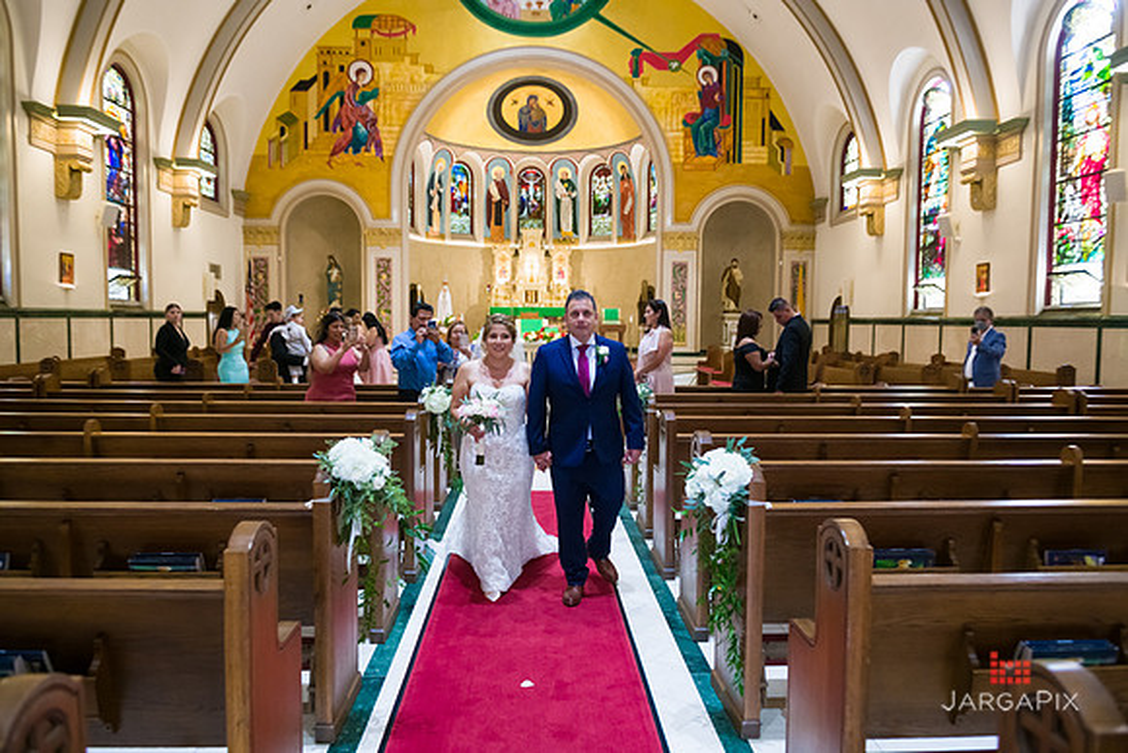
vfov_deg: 48.0
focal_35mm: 27
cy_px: 376
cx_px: 564
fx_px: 846
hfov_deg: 67.4
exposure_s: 1/125
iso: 1600
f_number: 3.2
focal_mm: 27
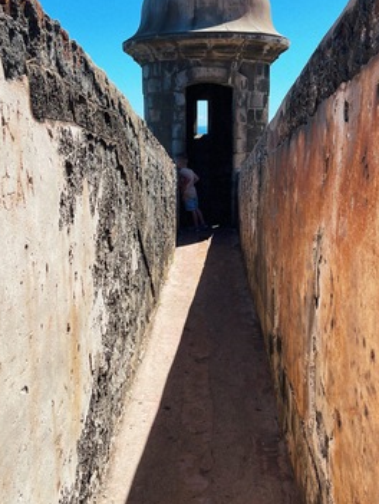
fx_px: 539
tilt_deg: -12.2
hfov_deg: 38.7
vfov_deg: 50.1
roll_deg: +0.5
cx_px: 188
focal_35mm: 37
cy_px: 243
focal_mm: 5.1
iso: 32
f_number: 1.6
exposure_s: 1/3165
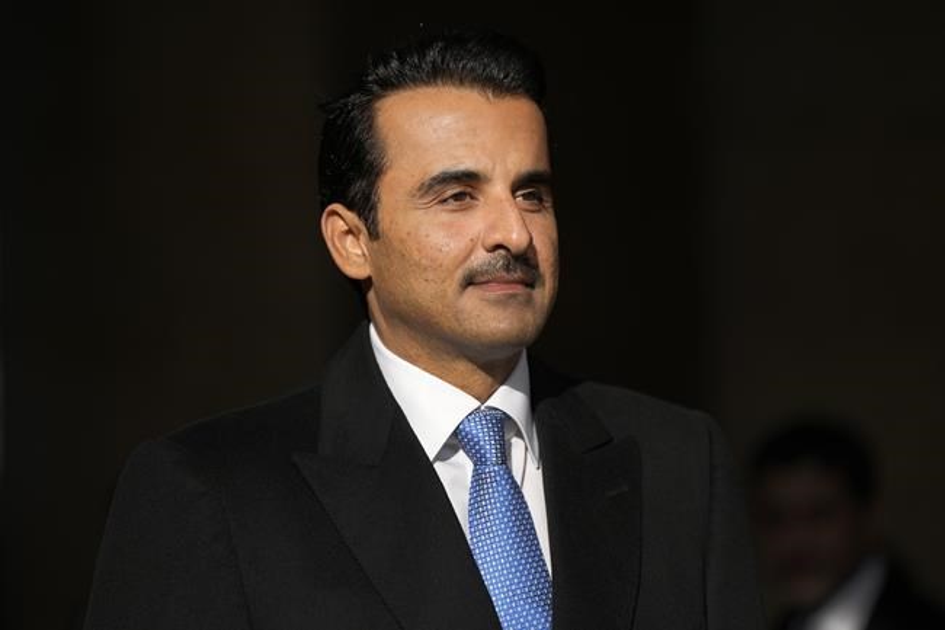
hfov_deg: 10.3
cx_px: 472
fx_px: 5248
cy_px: 315
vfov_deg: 6.9
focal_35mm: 200
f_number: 2.8
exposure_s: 1/6400
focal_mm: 200
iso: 500
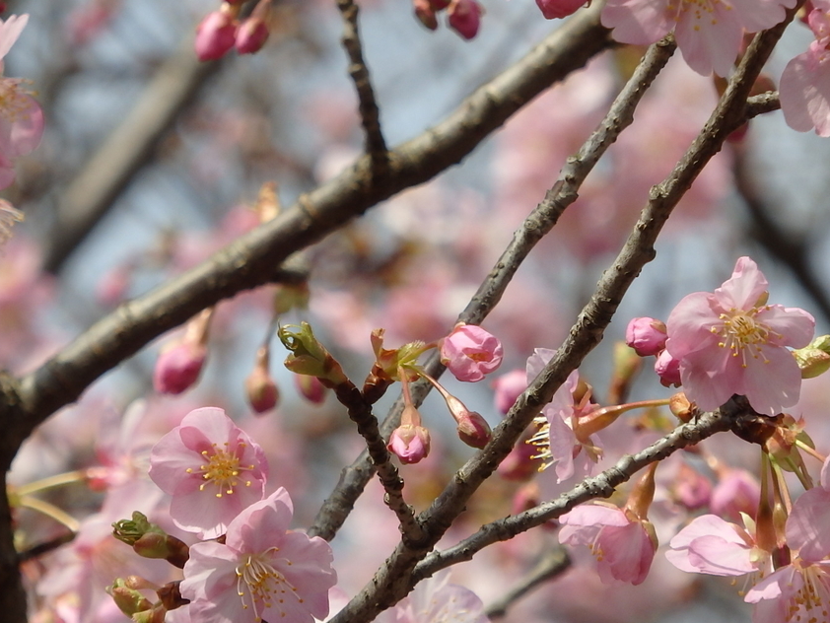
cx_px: 356
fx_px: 15038
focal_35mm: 627
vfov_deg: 2.4
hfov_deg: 3.2
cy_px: 400
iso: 125
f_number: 6.9
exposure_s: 1/400
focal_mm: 78.6
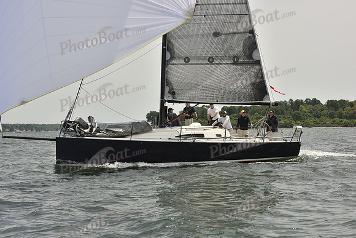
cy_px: 119
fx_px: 692
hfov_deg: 28.8
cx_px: 178
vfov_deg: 19.5
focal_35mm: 70
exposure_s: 1/1000
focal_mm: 70
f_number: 11
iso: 400
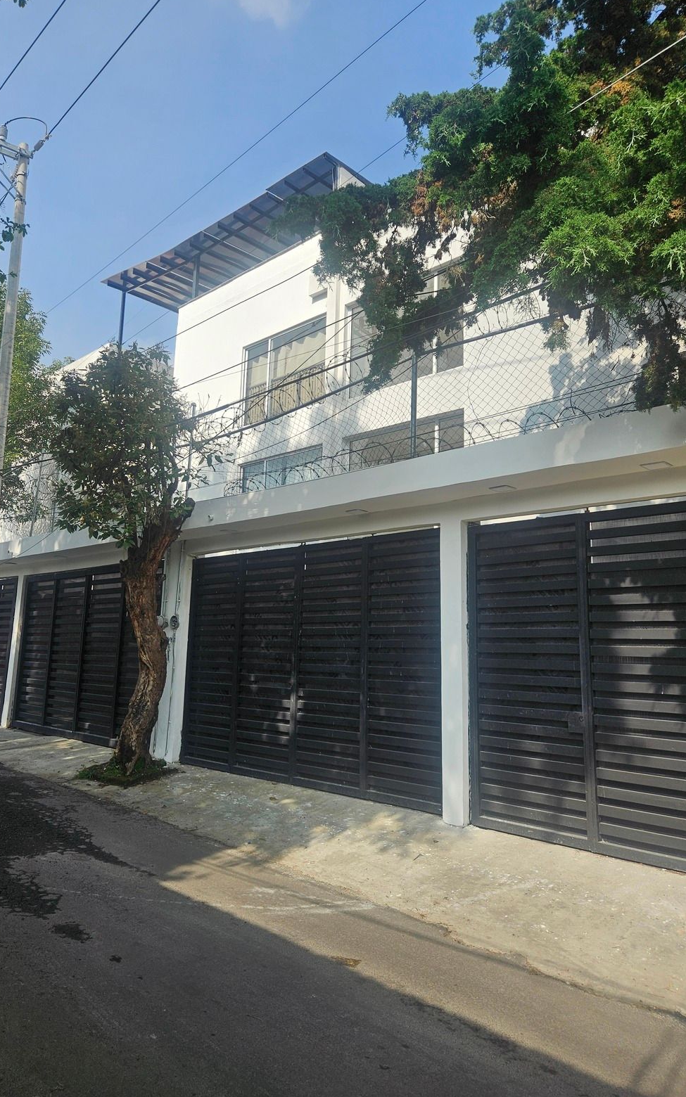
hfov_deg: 49.1
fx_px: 748
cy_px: 537
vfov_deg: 72.5
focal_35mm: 25
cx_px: 288
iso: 32
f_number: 1.8
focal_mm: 5.4
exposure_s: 1/1690
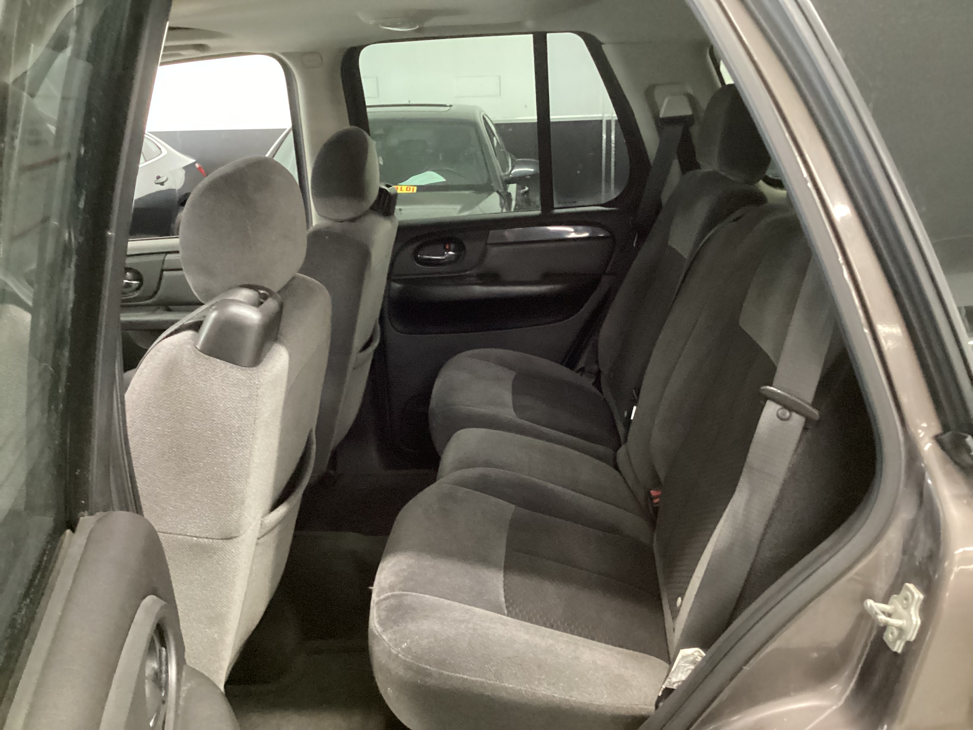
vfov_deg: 45.4
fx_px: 871
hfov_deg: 58.4
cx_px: 486
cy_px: 365
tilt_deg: -18.4
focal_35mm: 31
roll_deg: +2.1
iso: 640
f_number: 2.4
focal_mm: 3.3
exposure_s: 1/20
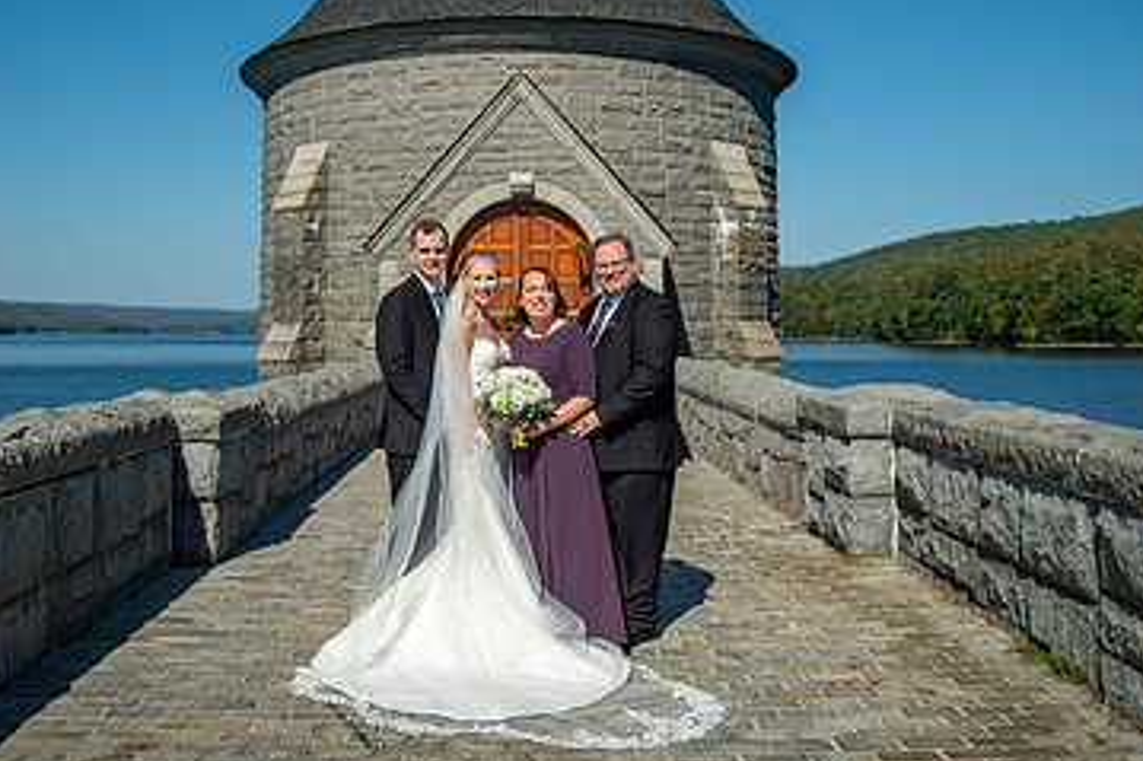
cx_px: 532
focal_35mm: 39
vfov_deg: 33.5
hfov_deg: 49.5
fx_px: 1238
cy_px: 197
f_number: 2.8
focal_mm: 24
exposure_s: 1/3200
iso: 80
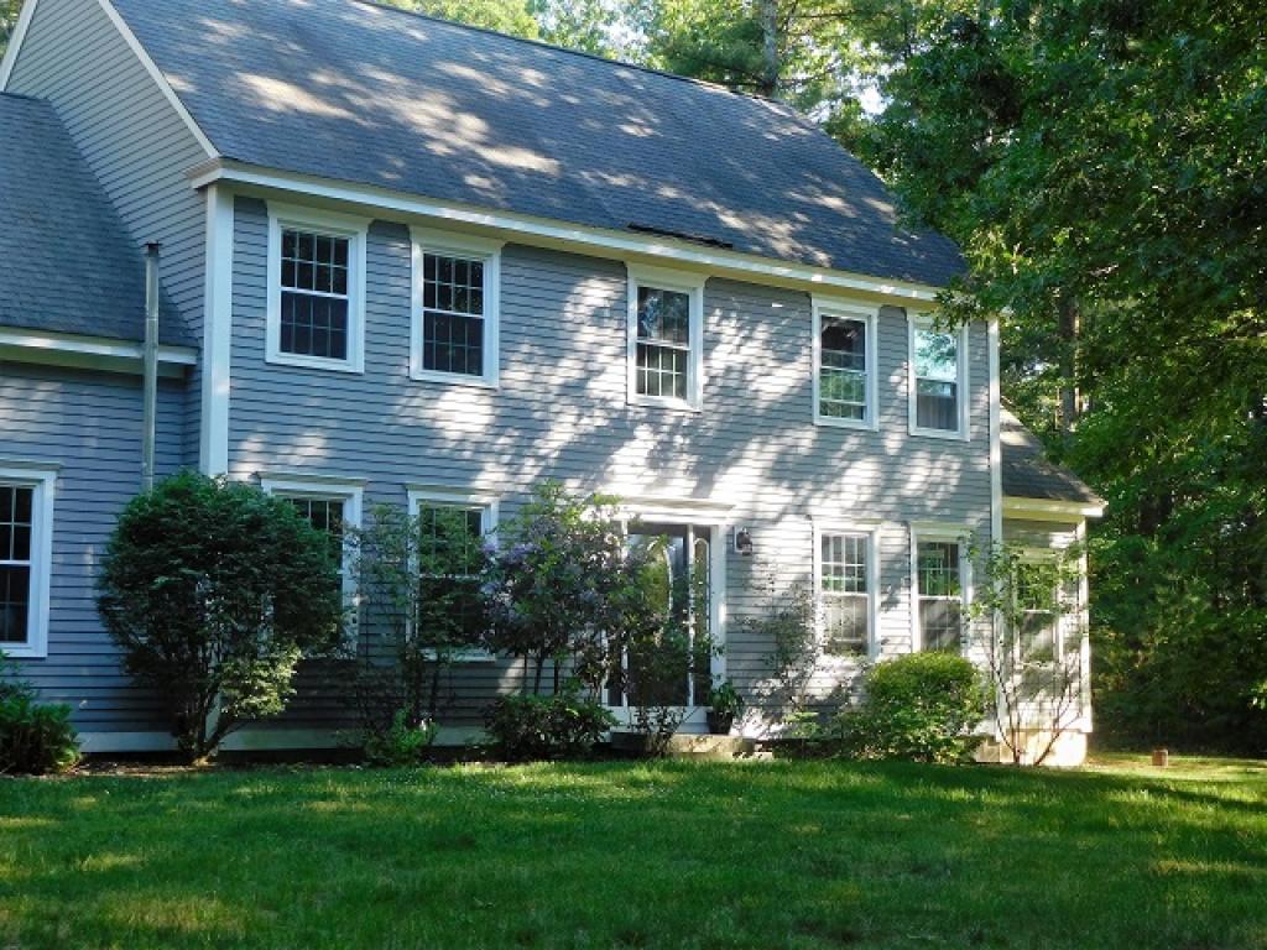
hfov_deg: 38.2
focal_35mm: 50
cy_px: 475
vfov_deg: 29.1
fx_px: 1830
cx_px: 634
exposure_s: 1/100
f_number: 4.1
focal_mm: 8.9
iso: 125
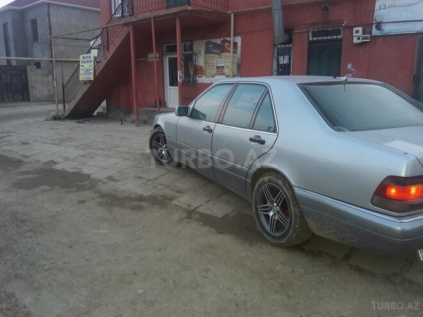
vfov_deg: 49.7
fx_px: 342
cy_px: 158
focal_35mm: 28
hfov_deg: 63.4
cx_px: 212
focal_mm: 3.7
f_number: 1.9
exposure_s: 1/33
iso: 200
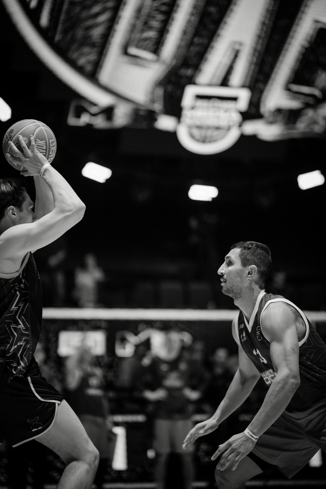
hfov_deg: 16.1
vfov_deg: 23.9
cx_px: 163
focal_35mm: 85
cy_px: 244
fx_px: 1154
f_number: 1.4
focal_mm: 85
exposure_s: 1/1000
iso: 400
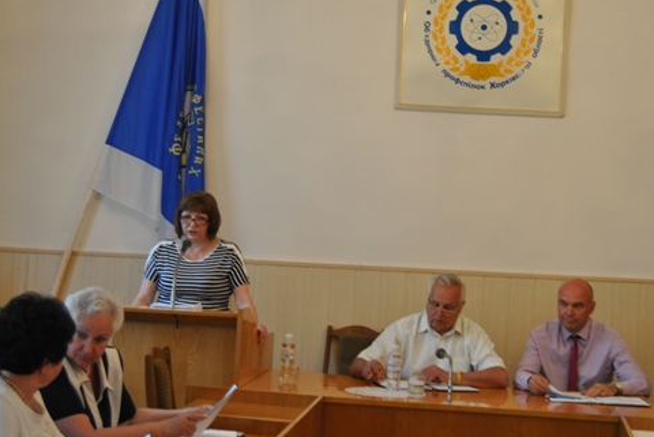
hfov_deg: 26.6
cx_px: 356
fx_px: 1382
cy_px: 187
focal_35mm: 76
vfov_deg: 18.0
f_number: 4.8
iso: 400
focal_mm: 38
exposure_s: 1/20
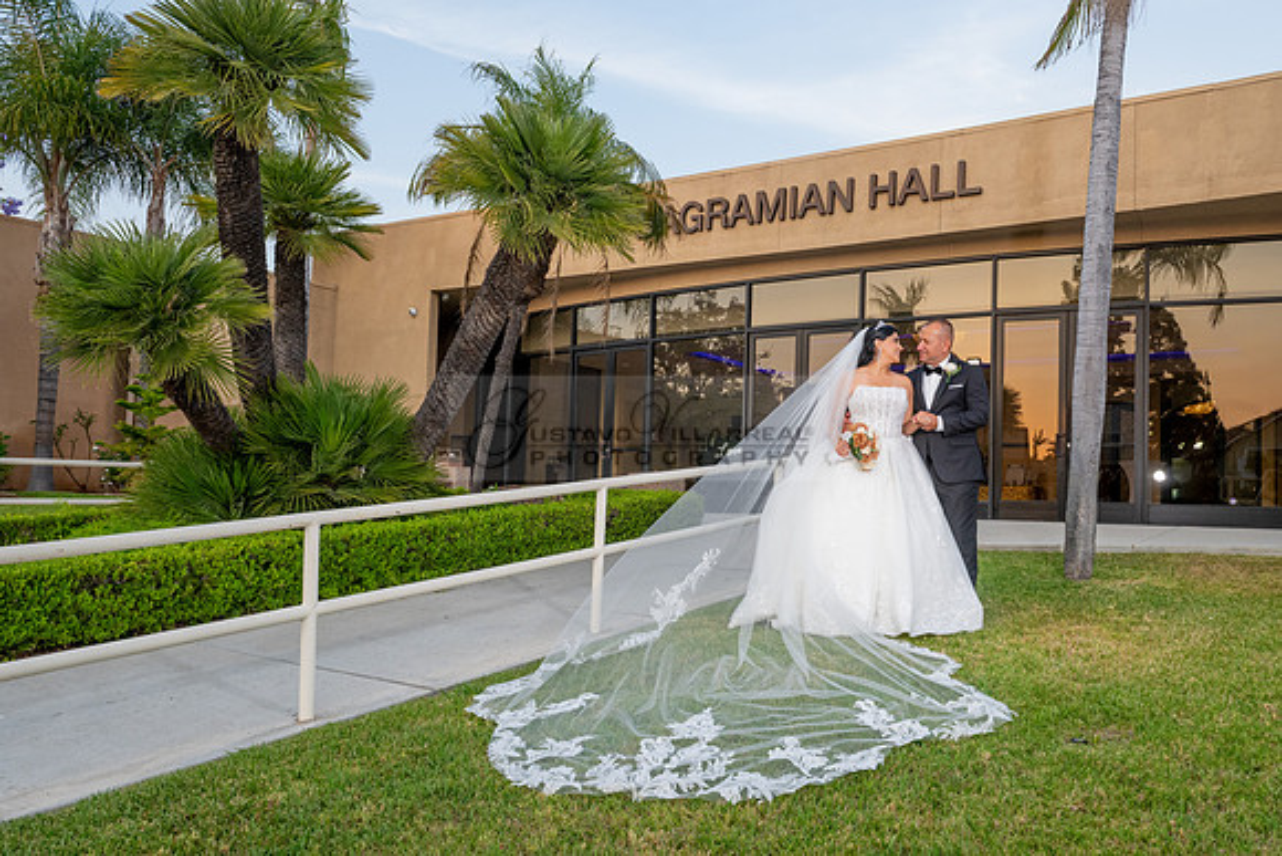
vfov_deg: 43.3
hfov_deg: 61.4
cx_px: 708
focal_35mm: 30
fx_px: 1076
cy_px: 461
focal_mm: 27
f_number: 8
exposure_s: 1/160
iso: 800
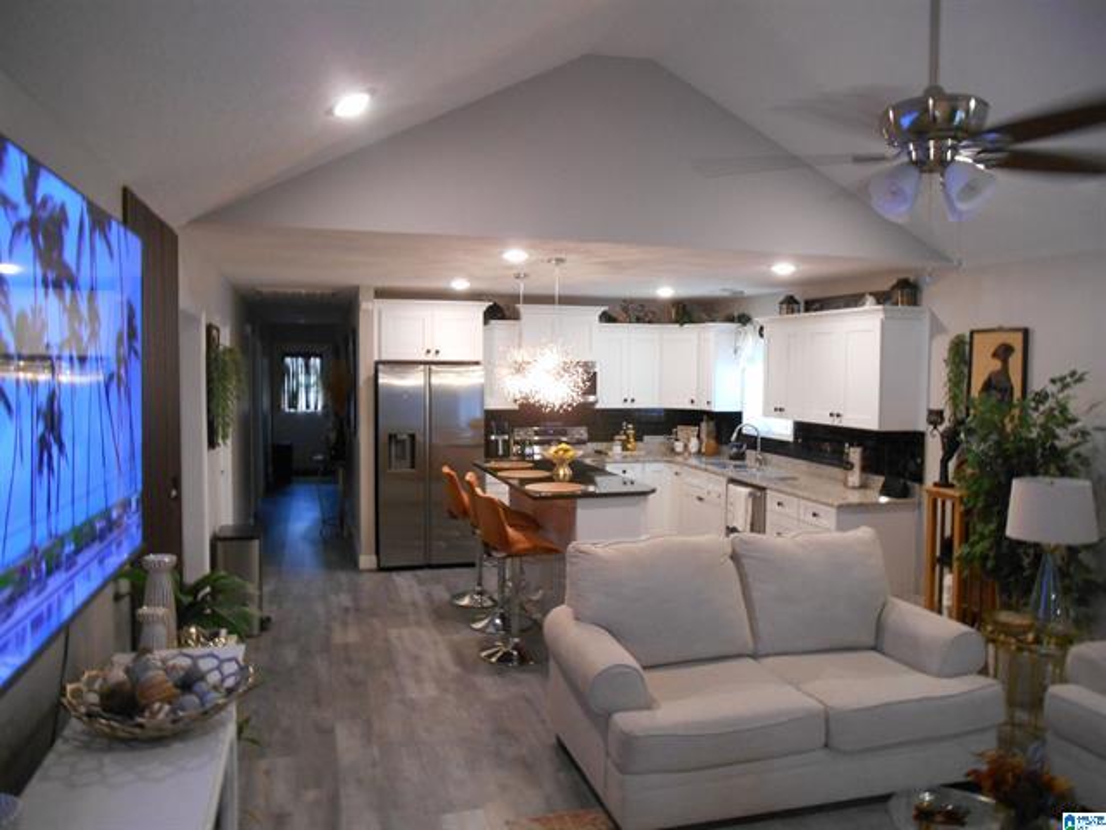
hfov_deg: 67.3
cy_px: 415
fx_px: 831
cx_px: 553
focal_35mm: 26
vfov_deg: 53.1
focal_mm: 4.7
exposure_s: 1/25
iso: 400
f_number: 3.4
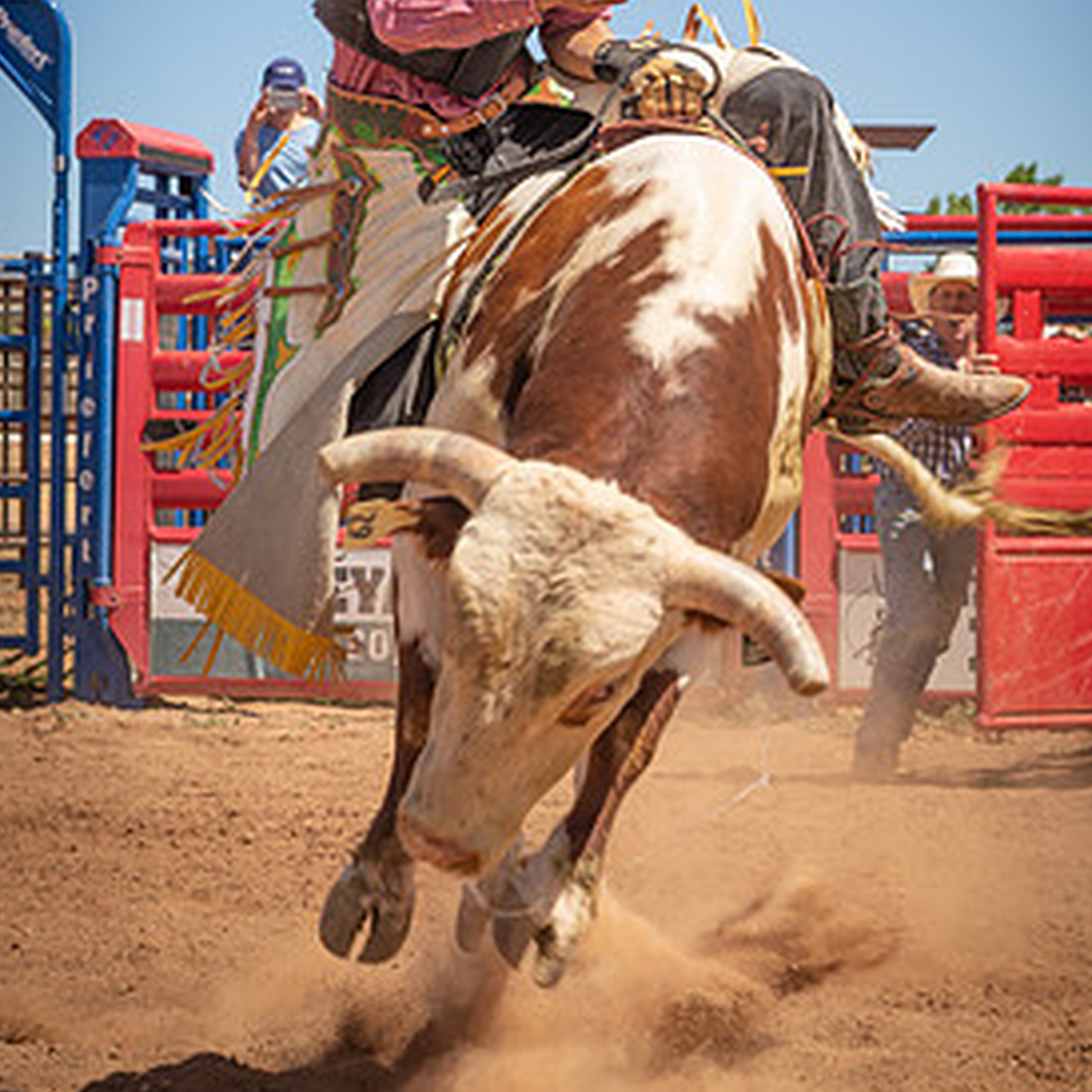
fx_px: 5139
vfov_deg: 12.1
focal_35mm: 144
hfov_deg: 12.1
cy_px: 318
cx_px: 558
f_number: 6.3
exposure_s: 1/400
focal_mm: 66
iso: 100
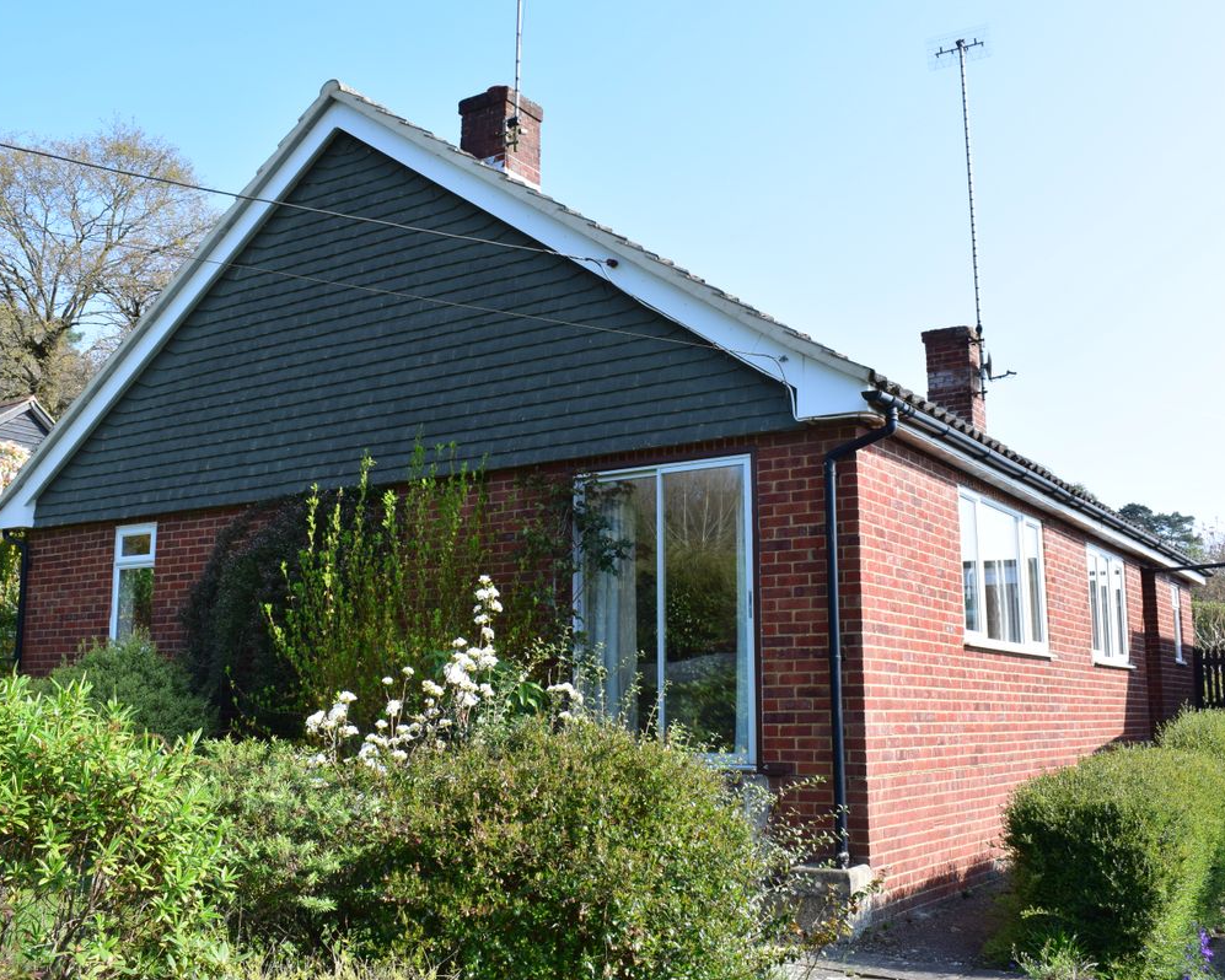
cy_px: 490
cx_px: 582
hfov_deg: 50.8
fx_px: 1290
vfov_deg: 41.6
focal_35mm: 36
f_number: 10
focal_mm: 21
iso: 400
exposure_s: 1/250
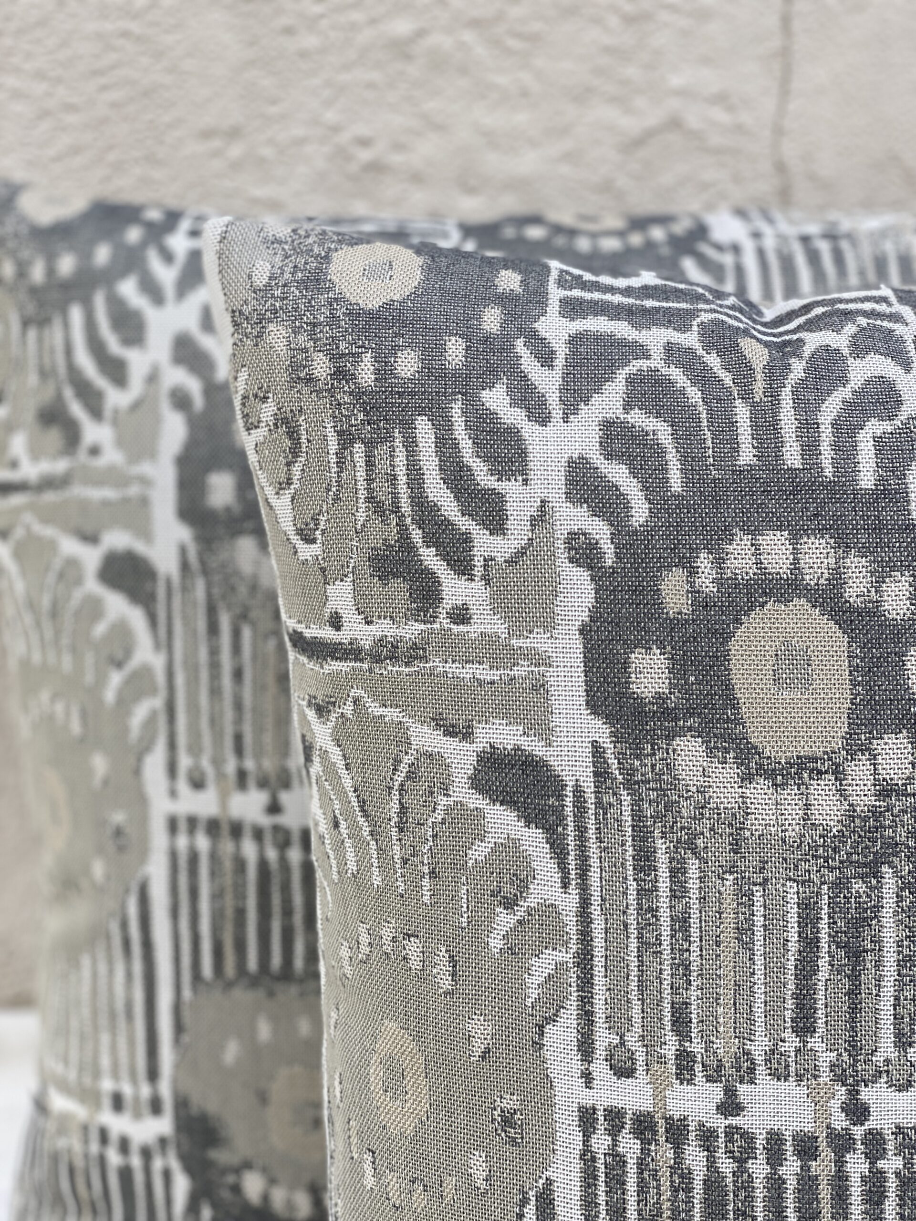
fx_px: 1835
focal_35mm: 52
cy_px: 610
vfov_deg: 36.8
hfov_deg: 28.0
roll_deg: +2.3
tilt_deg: -20.9
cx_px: 458
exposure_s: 1/251
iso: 20
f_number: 2
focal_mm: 6
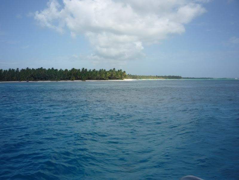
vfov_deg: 44.2
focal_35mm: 32
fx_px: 221
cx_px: 120
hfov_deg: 56.8
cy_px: 90
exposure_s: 1/500
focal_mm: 5.2
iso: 100
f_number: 5.6
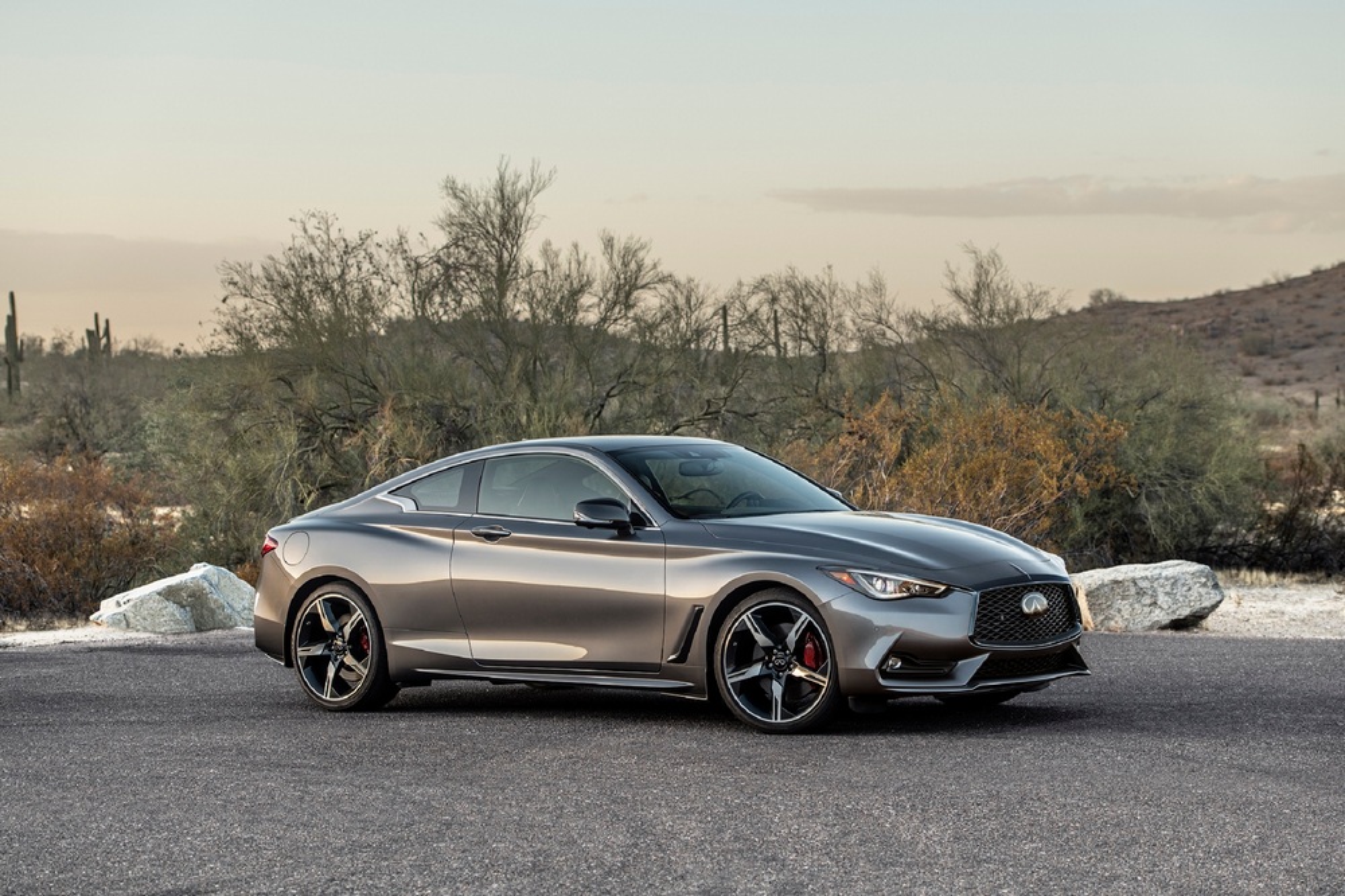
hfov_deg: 23.9
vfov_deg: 16.1
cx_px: 672
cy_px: 448
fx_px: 3174
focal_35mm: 85
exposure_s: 1/50
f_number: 5
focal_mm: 85
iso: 64
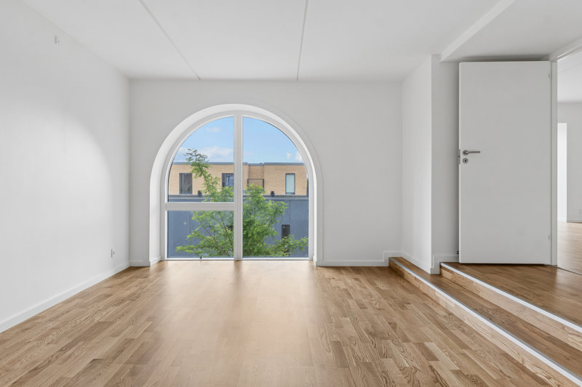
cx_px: 291
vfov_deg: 53.1
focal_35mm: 24
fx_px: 388
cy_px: 194
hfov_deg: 73.8
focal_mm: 16
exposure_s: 1/5
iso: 200
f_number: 8
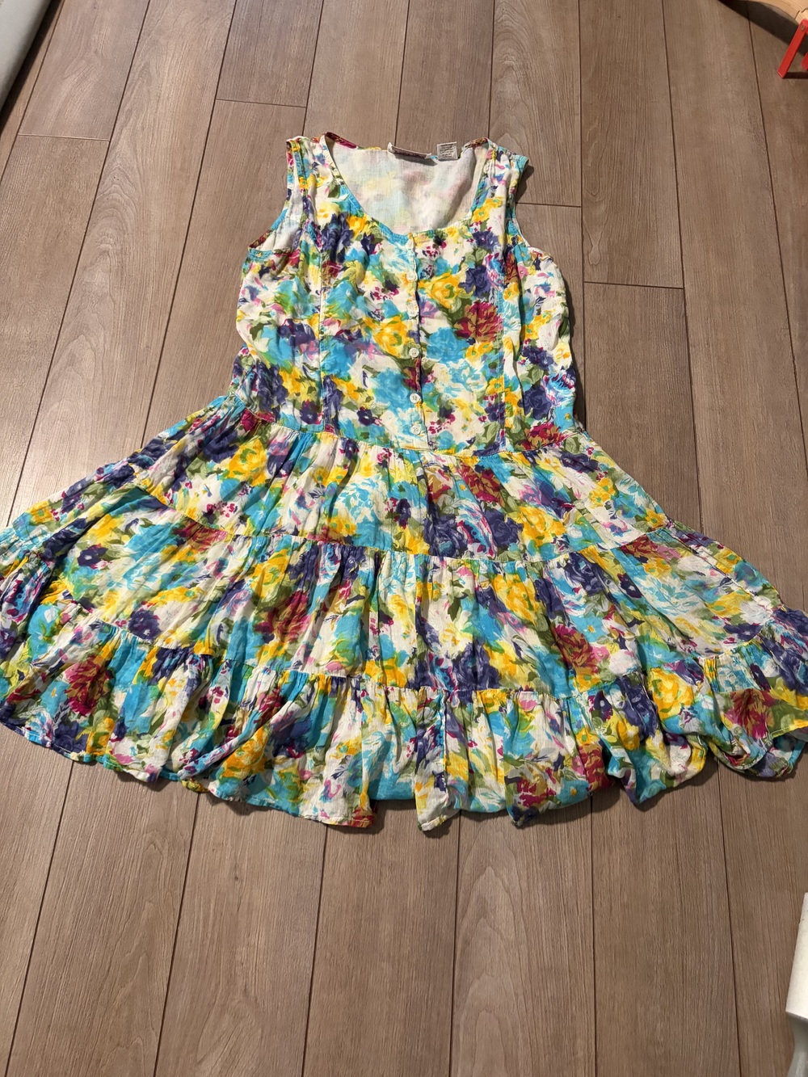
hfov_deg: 53.1
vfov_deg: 67.3
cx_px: 404
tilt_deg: -67.4
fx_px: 809
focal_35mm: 26
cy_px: 538
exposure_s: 1/60
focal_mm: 5.96
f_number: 1.6
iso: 500
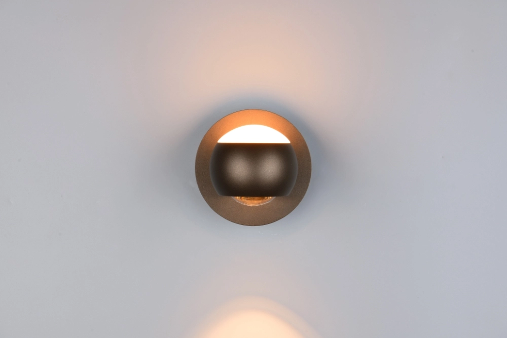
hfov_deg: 28.8
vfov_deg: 19.5
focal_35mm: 70
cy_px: 169
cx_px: 254
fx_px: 986
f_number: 13
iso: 100
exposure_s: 1/6
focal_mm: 70
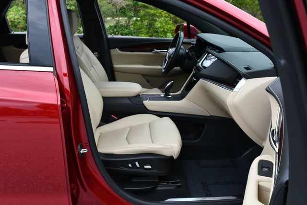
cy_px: 102
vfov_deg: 36.9
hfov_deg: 53.1
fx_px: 307
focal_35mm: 36
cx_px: 154
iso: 200
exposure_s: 1/250
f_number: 7.1
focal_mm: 18
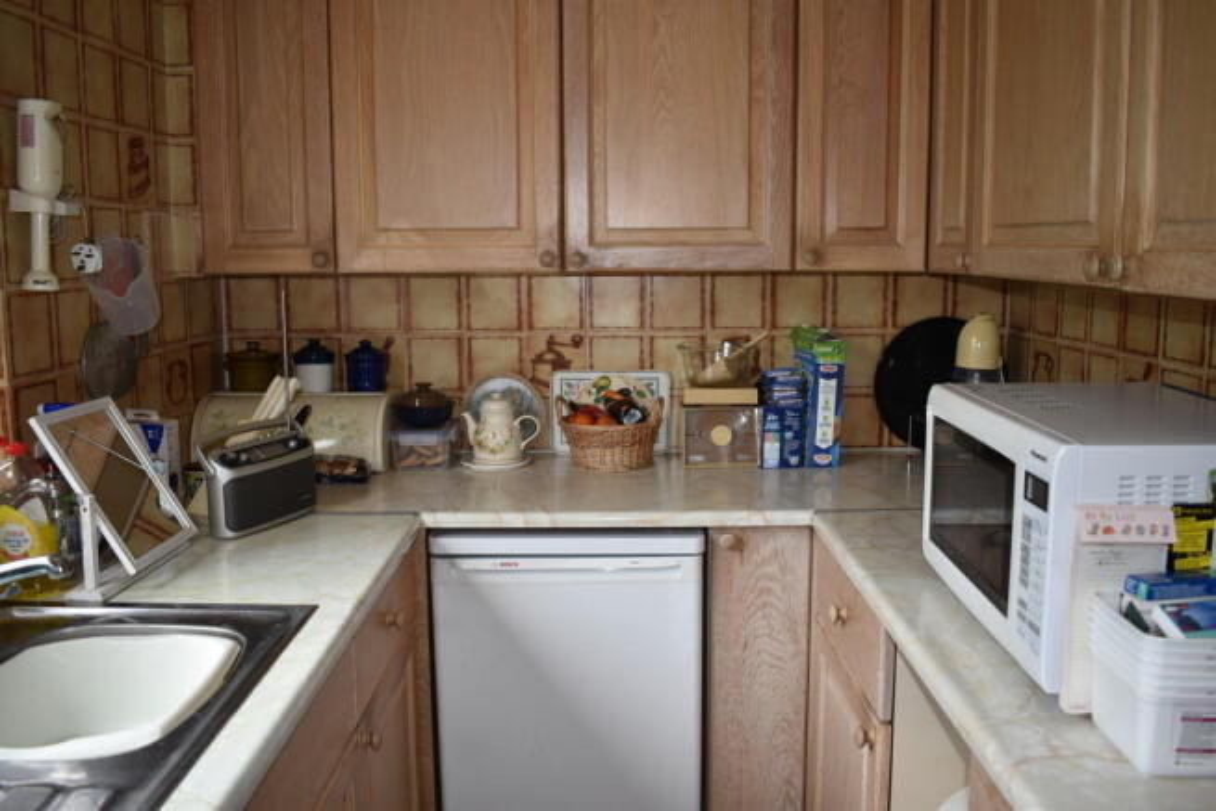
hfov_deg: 61.9
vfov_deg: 43.6
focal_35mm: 30
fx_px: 1013
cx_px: 608
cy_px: 406
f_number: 3.8
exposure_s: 1/125
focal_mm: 20
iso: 200
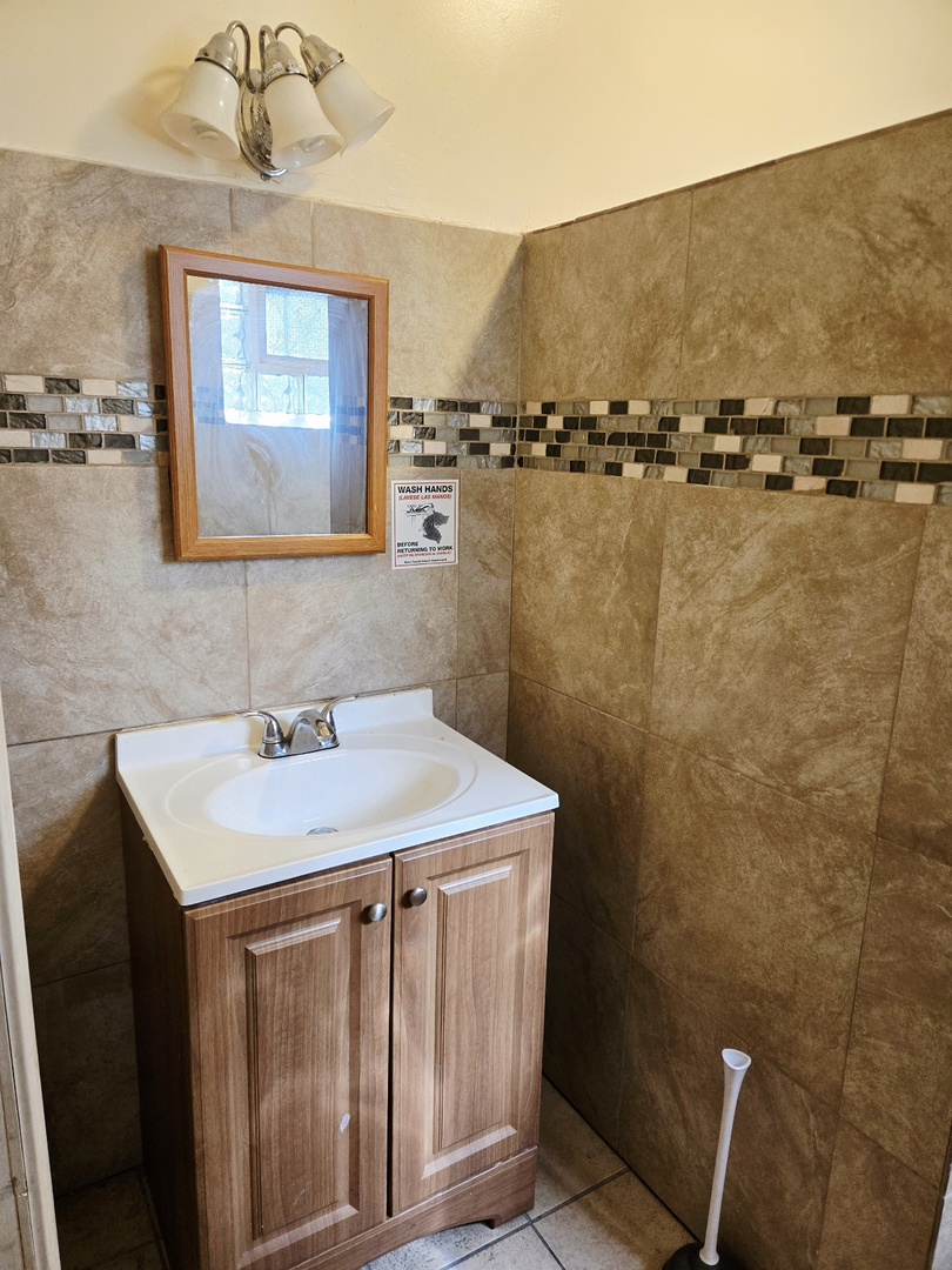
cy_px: 635
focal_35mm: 23
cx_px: 476
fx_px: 843
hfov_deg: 58.9
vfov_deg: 73.9
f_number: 1.8
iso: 320
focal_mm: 5.4
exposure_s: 1/120
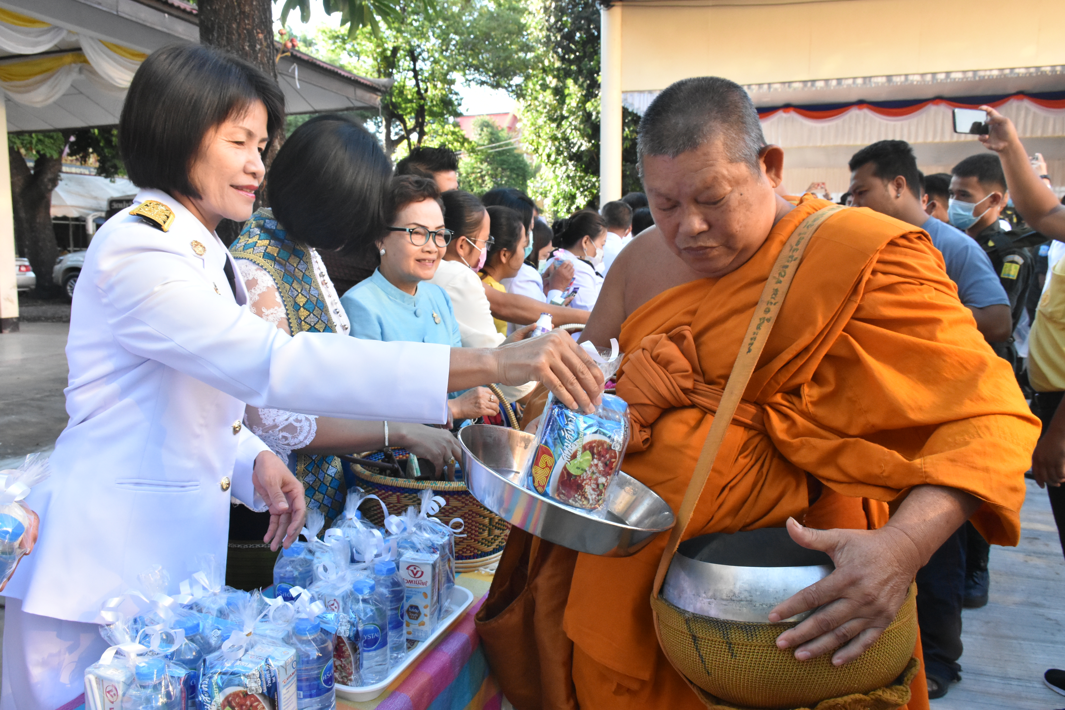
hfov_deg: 67.4
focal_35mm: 27
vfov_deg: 47.9
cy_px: 355
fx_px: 799
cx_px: 532
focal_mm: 18
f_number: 9
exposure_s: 1/320
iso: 2500
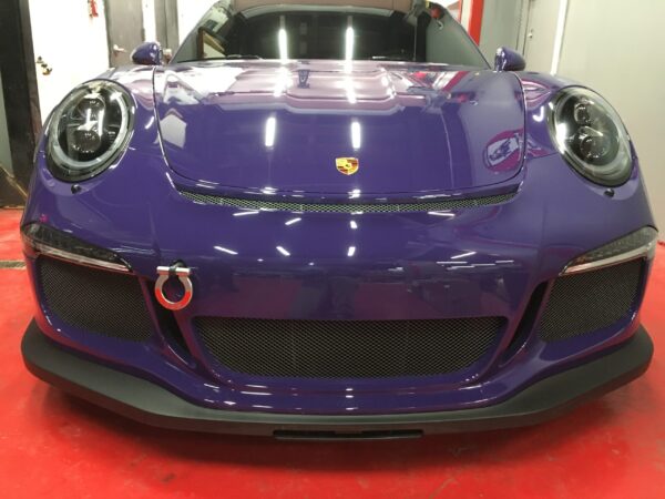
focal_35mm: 29
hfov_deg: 61.7
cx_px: 332
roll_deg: -2.1
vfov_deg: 48.2
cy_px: 250
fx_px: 557
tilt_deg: -18.3
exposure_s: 1/30
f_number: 2.2
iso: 200
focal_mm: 4.15
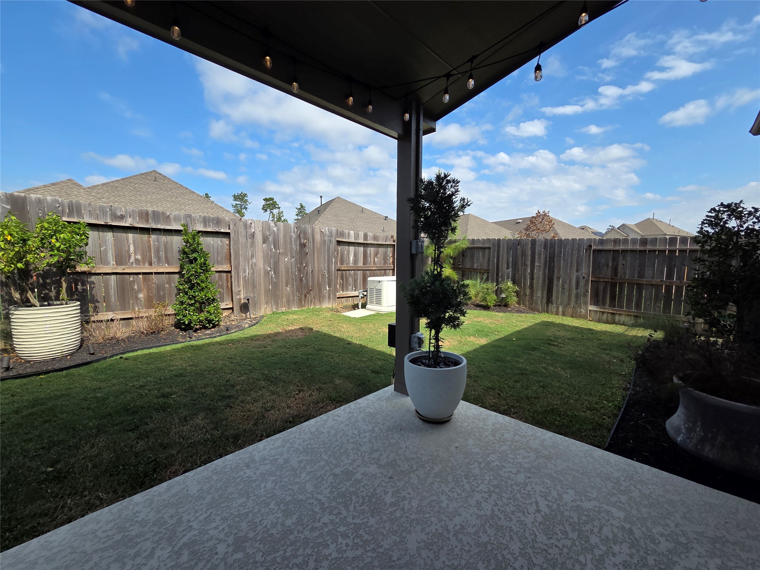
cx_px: 380
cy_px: 285
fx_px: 285
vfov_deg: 89.9
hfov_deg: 106.2
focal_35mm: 13
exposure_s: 1/1521
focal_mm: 2.2
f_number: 2.2
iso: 50
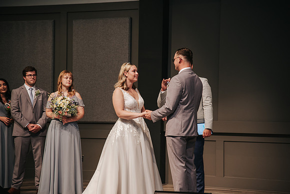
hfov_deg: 17.1
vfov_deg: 11.4
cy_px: 97
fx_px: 967
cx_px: 145
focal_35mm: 120
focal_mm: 120
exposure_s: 1/200
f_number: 4
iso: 720
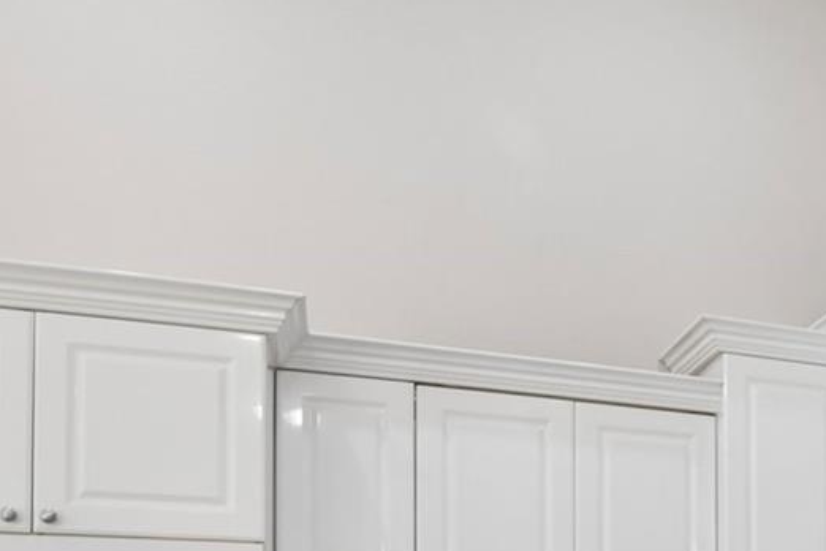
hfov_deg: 33.7
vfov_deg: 24.6
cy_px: 684
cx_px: 961
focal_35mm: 49
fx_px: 1124
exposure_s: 1/13
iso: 400
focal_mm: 16
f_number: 8
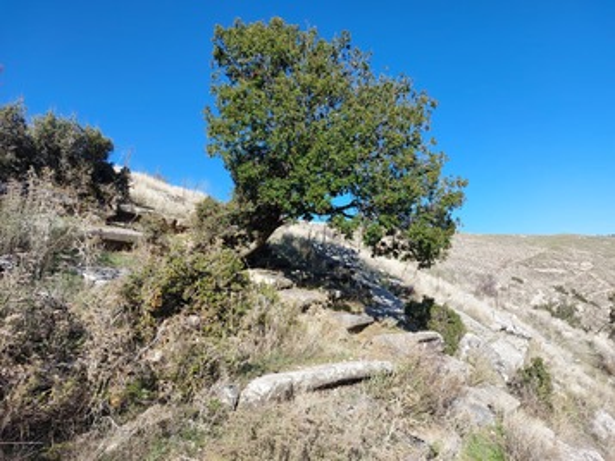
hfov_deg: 69.4
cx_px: 308
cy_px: 230
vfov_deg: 54.9
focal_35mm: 25
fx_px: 444
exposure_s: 1/774
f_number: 1.8
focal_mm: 5.23
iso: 25
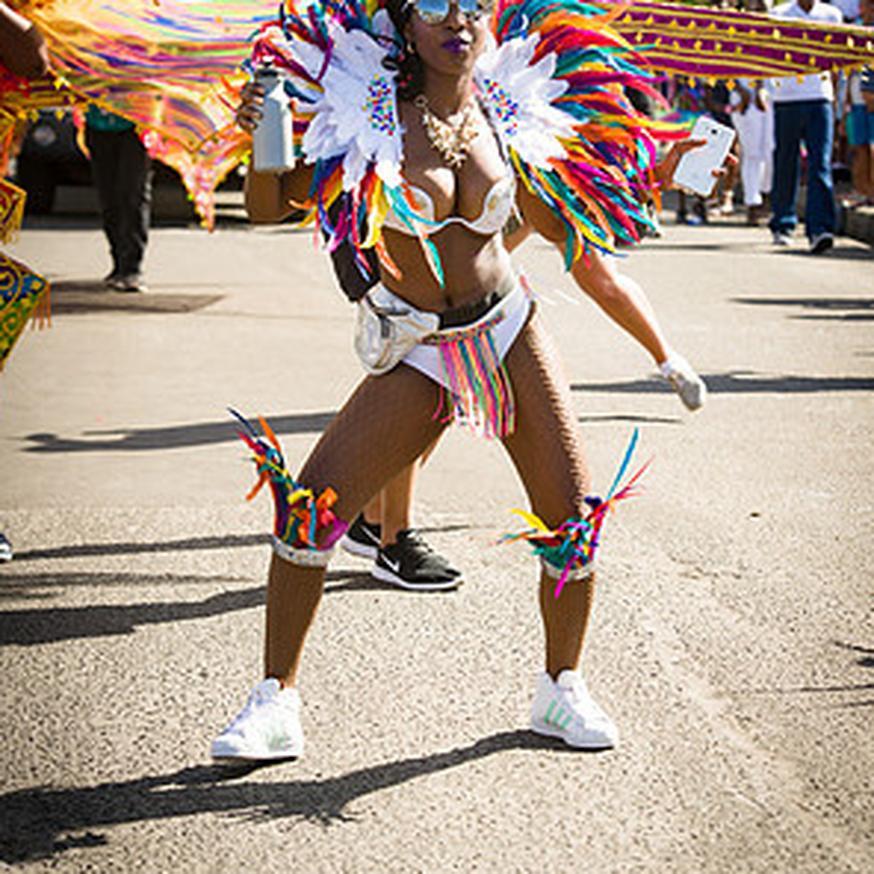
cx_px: 438
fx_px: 3685
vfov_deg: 13.5
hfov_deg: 13.5
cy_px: 354
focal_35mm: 129
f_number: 6.3
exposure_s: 1/200
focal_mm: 100
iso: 100
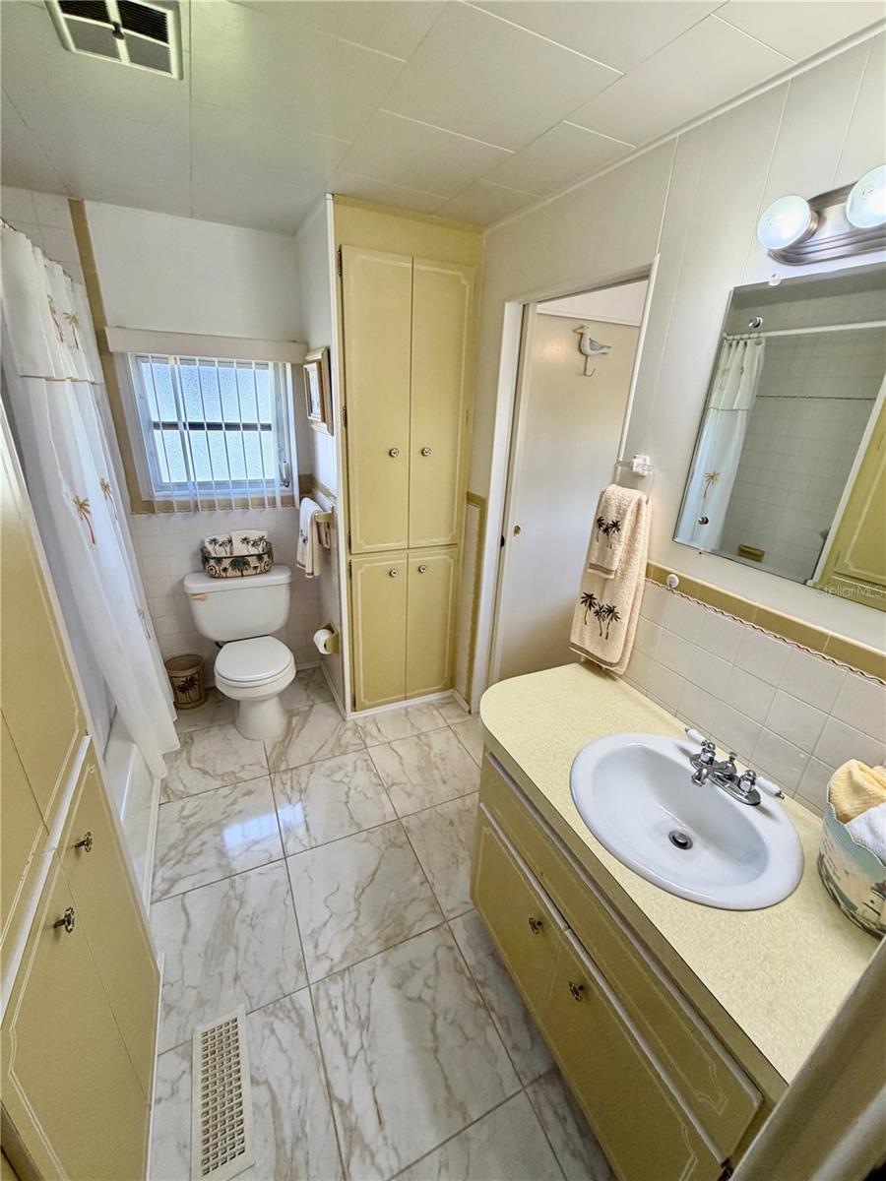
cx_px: 443
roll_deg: -4.4
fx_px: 478
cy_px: 590
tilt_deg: -22.3
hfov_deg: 85.7
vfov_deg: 102.1
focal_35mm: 14
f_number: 2.2
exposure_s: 1/120
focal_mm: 2.22
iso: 200
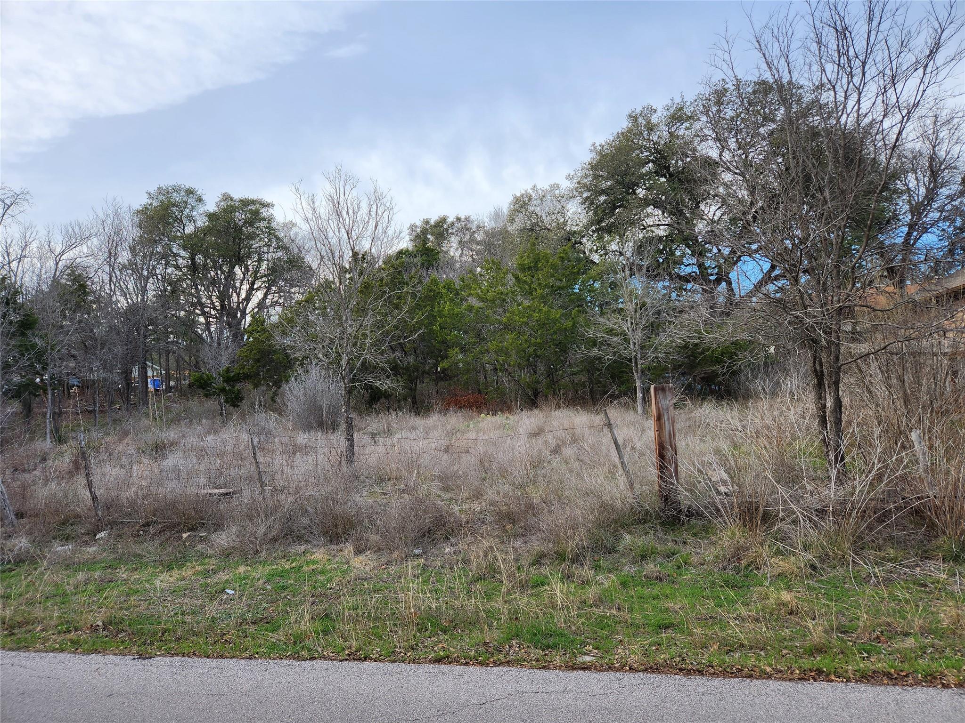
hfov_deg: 73.9
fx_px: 641
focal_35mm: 23
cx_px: 482
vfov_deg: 58.9
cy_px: 362
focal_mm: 5.4
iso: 20
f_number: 1.8
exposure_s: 1/307
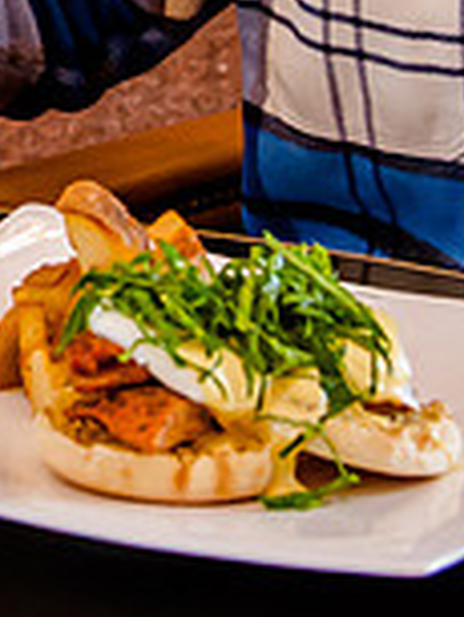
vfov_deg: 9.8
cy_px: -387
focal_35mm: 195
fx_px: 3480
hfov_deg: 7.3
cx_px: -451
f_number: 5.6
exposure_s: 1/125
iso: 4000
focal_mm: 36
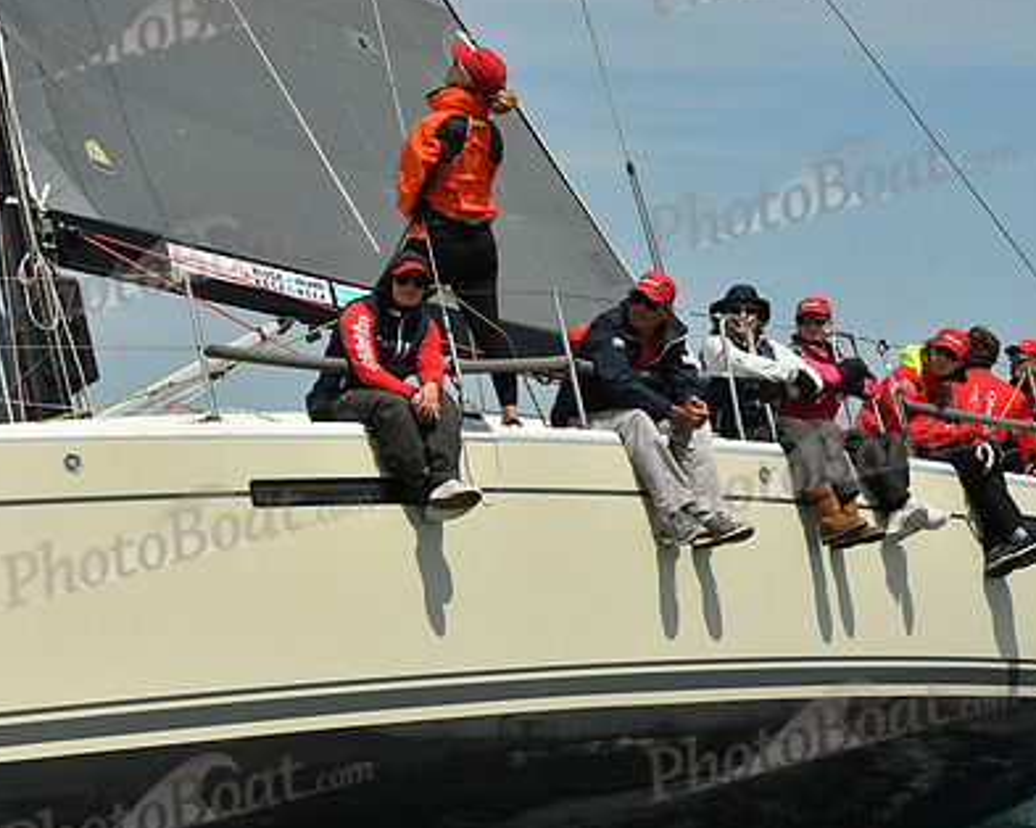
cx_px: 511
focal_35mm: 97
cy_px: 365
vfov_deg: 15.8
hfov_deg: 19.8
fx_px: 2973
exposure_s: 1/1000
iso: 320
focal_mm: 70
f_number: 13
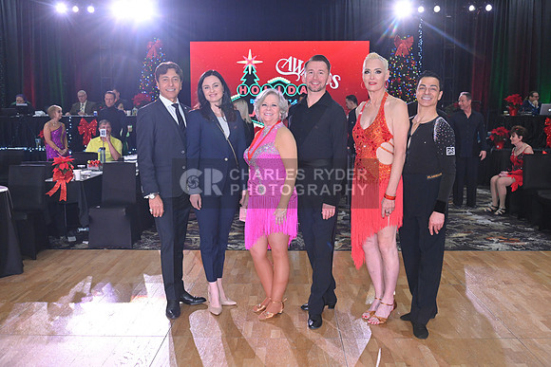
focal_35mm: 38
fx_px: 582
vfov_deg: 35.1
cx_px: 276
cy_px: 184
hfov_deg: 50.7
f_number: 5
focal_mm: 38
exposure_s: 1/320
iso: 2000
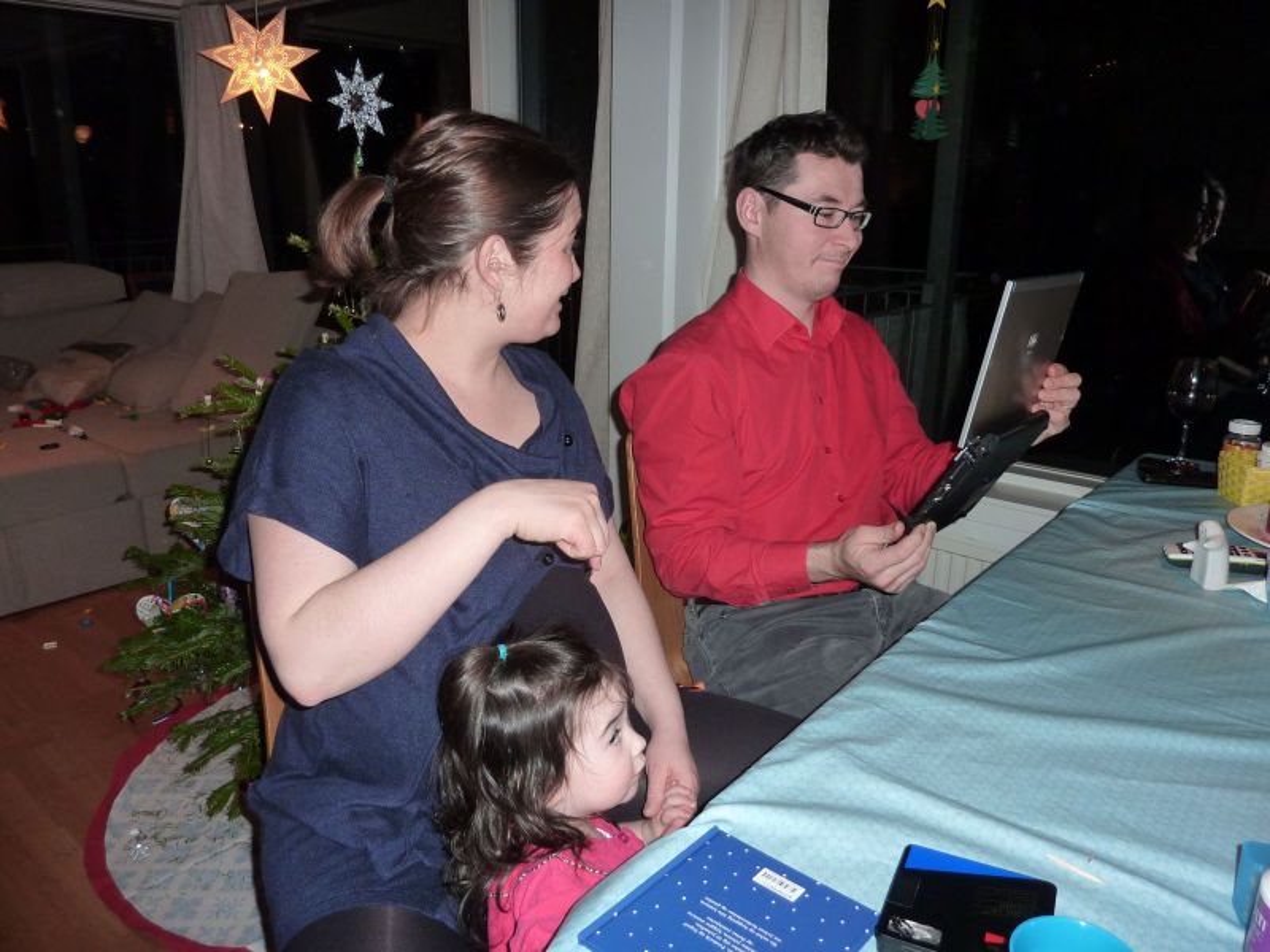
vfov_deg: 54.9
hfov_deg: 69.4
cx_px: 635
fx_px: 917
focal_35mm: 25
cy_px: 476
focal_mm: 4.1
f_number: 3.3
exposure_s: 1/60
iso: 160
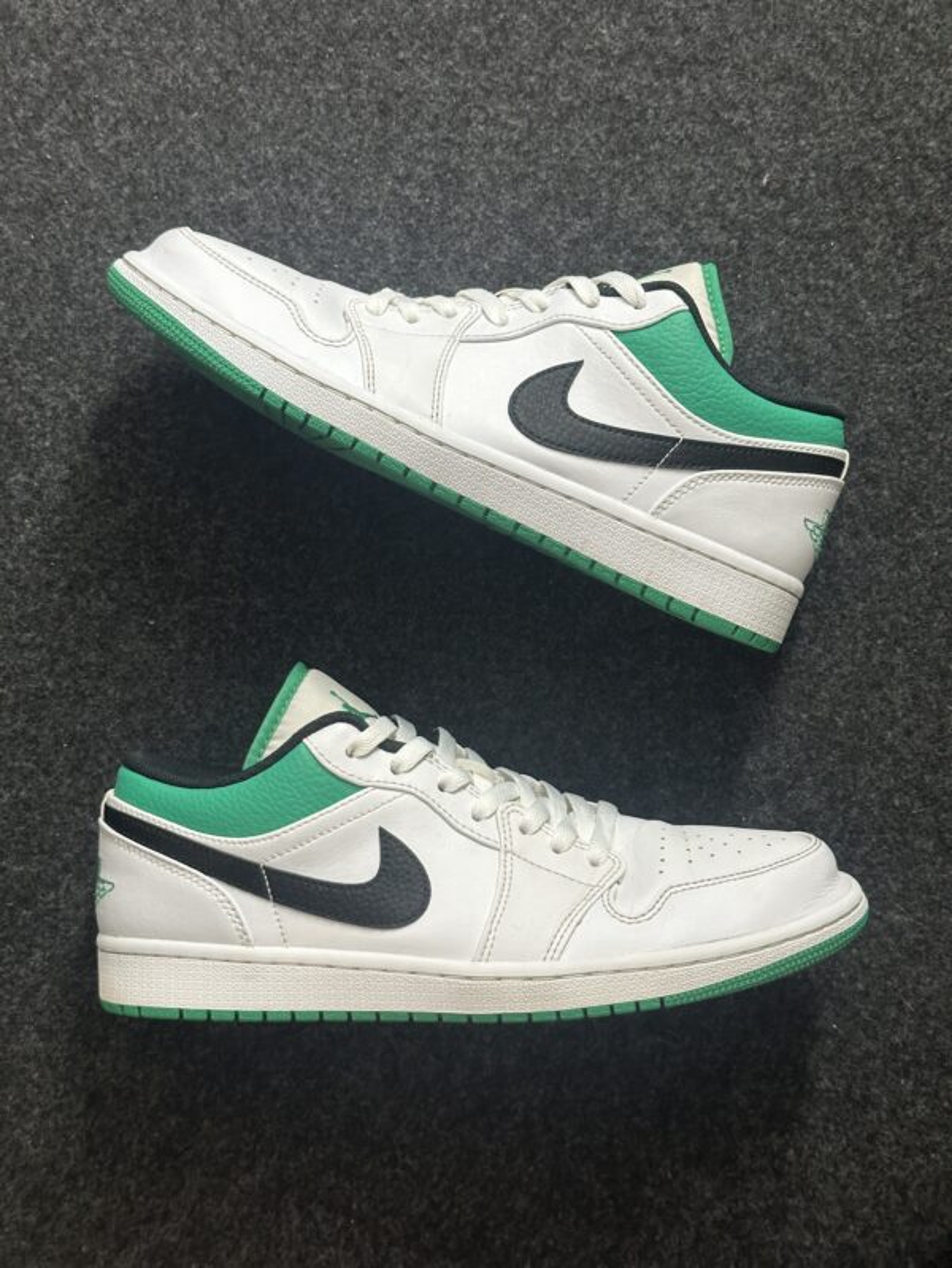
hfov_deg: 30.3
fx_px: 1759
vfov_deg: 39.6
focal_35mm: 48
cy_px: 634
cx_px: 476
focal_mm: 6.86
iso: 200
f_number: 1.78
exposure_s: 1/50
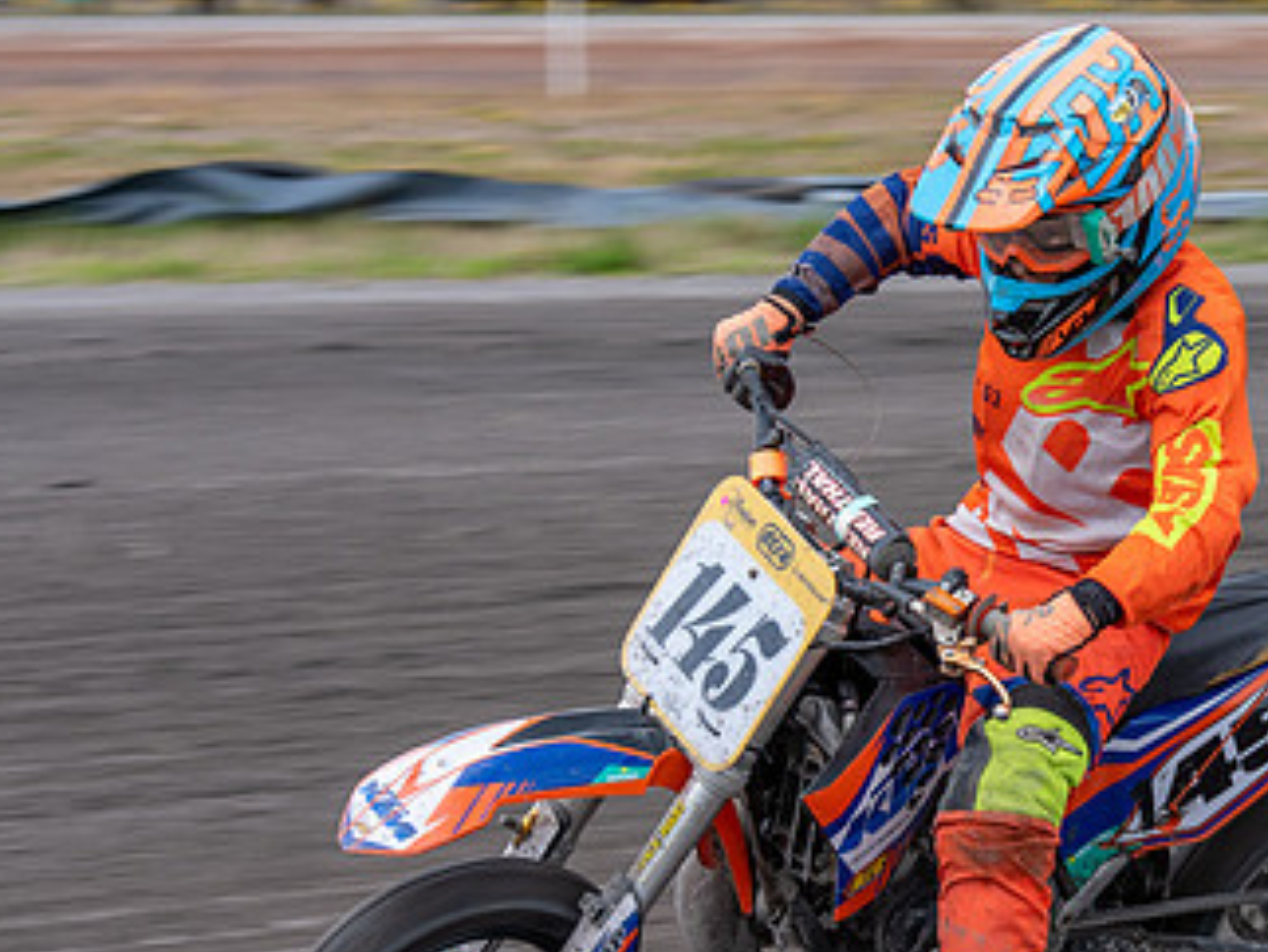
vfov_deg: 8.6
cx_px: 1118
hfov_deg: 11.4
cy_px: 635
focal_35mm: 173
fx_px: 6342
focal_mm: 82
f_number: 8
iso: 200
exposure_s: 1/320
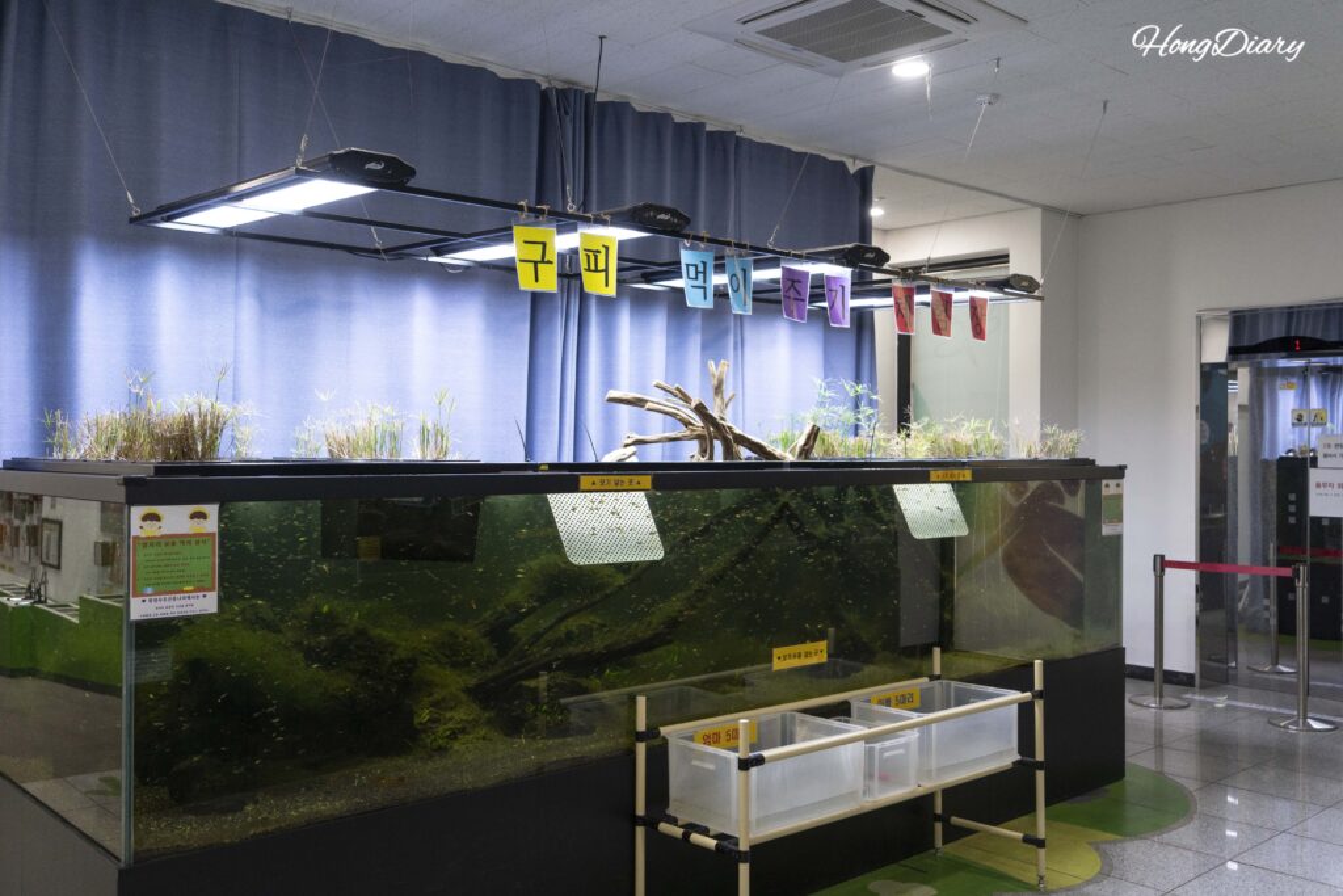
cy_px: 448
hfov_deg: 57.2
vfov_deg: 40.0
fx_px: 1231
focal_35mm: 33
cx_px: 672
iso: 2000
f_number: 4.5
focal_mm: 33
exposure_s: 1/160
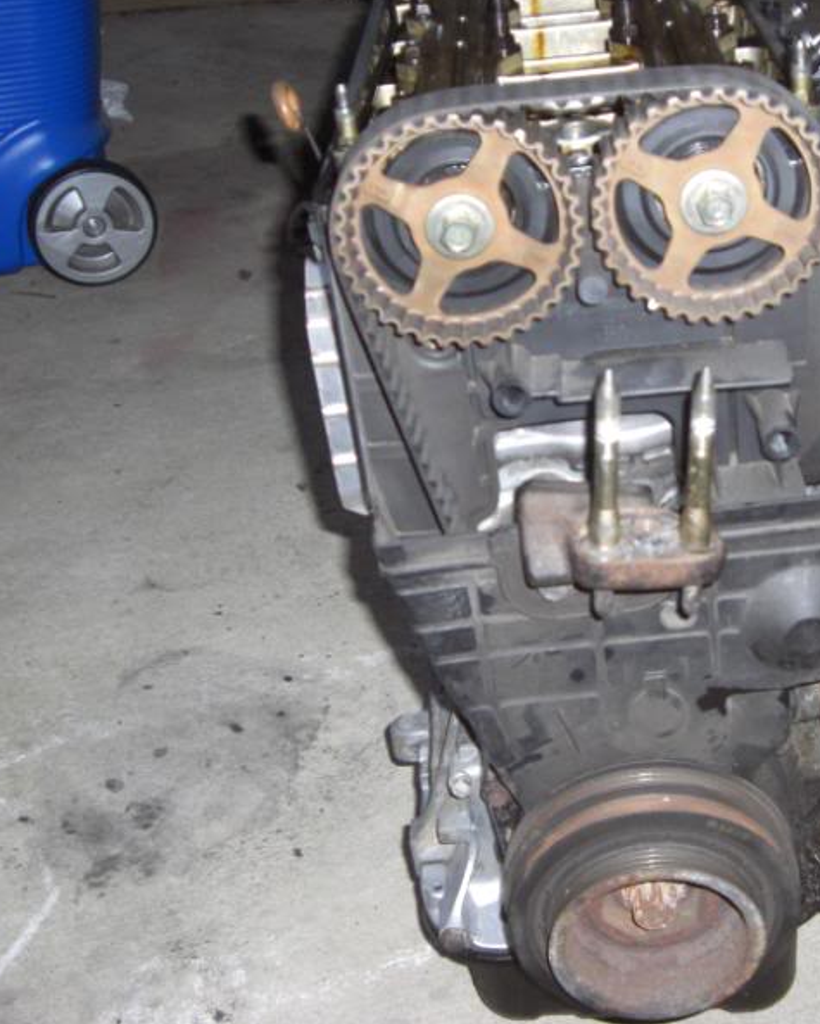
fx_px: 1516
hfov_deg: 29.7
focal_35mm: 50
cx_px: 635
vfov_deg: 37.3
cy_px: 508
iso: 200
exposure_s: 1/60
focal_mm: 6.2
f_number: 2.7
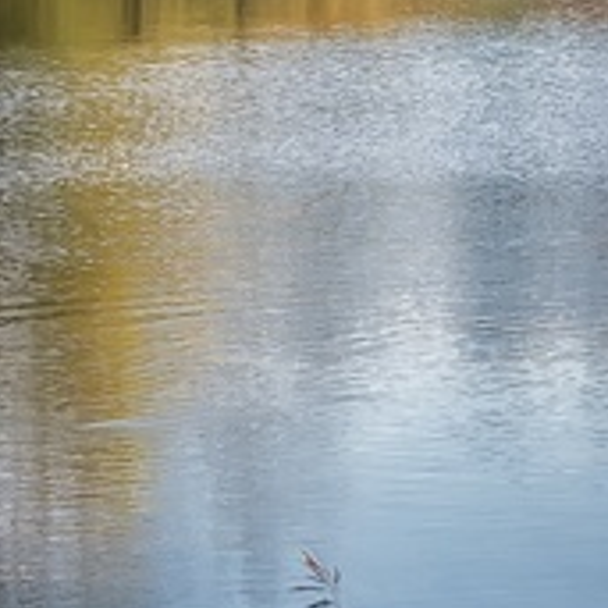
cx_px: 1063
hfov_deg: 4.3
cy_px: -366
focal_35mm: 404
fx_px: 8028
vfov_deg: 4.3
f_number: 10
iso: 200
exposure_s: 1/200
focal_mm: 58
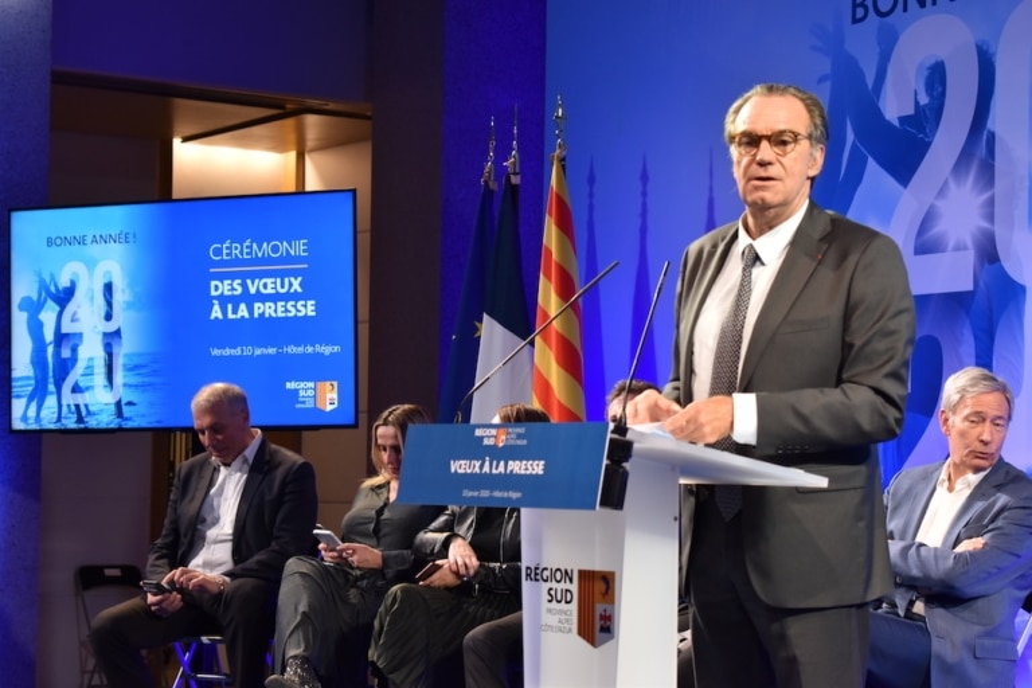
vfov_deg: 16.6
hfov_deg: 24.6
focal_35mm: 82
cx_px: 516
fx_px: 2365
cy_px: 344
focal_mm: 55
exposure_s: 1/60
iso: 720
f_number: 5.6
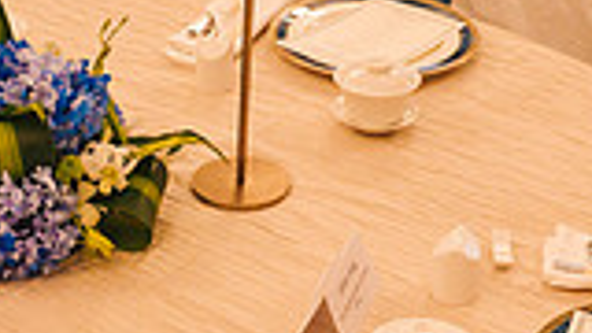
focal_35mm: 95
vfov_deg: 12.6
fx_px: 1491
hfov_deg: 22.0
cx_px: 85
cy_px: 309
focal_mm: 12
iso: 500
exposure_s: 1/20
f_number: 2.8
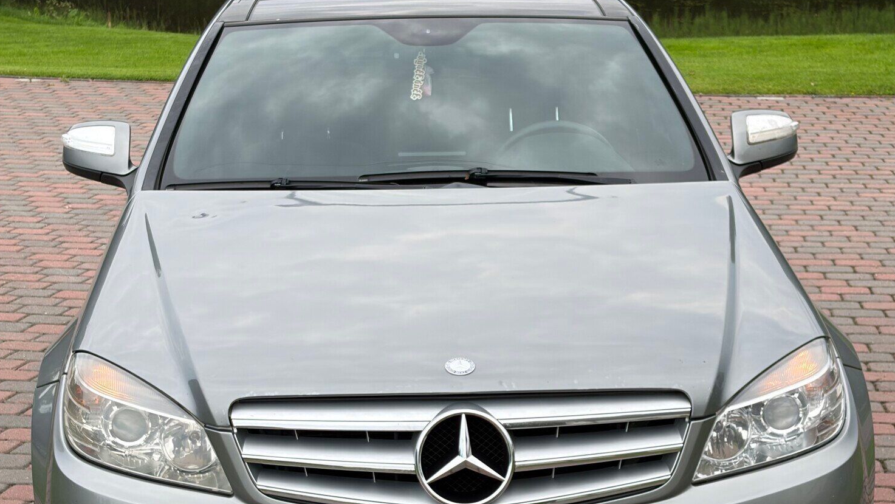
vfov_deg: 16.1
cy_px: 342
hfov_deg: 28.2
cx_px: 421
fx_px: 1780
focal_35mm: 75
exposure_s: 1/586
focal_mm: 5.96
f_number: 1.6
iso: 32
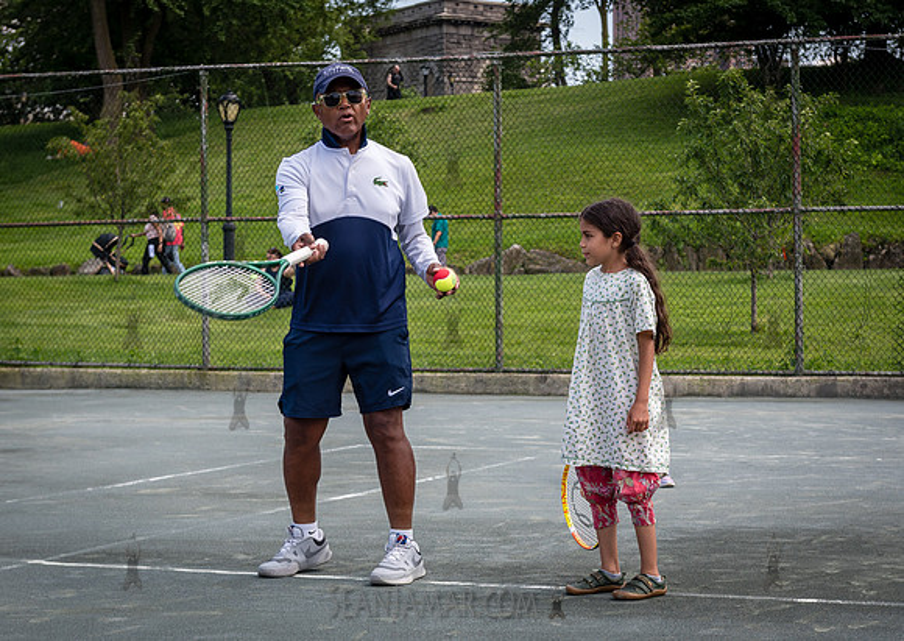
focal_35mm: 82
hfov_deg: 24.3
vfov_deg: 17.3
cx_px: 492
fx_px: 2099
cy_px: 355
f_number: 6.3
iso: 250
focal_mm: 66
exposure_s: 1/400
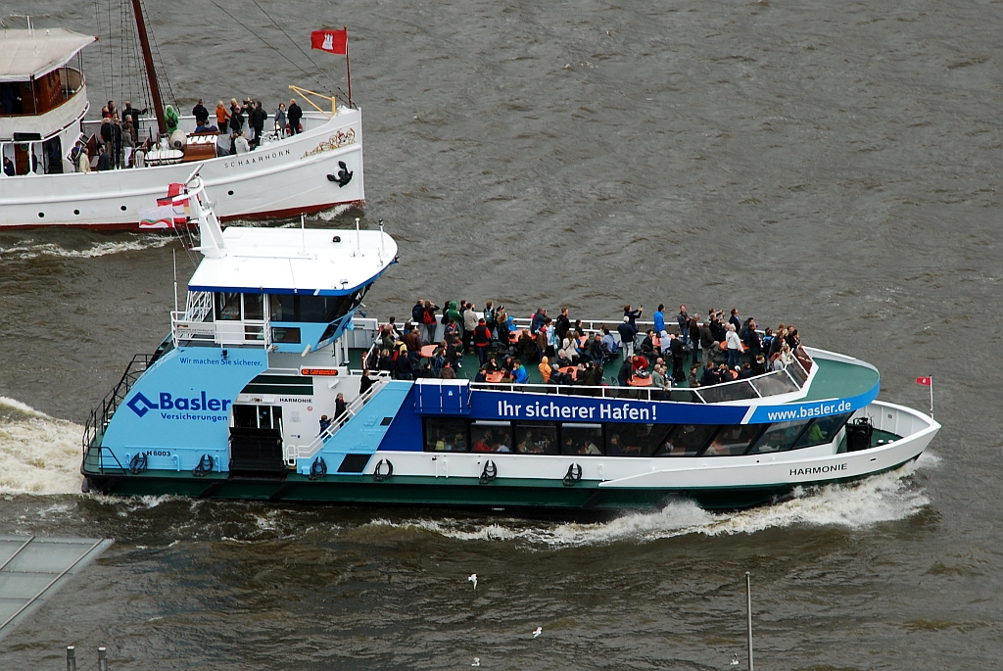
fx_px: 5647
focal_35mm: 202
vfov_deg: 6.8
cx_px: 502
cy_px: 336
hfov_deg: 10.1
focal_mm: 135
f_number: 9
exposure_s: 1/160
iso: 200
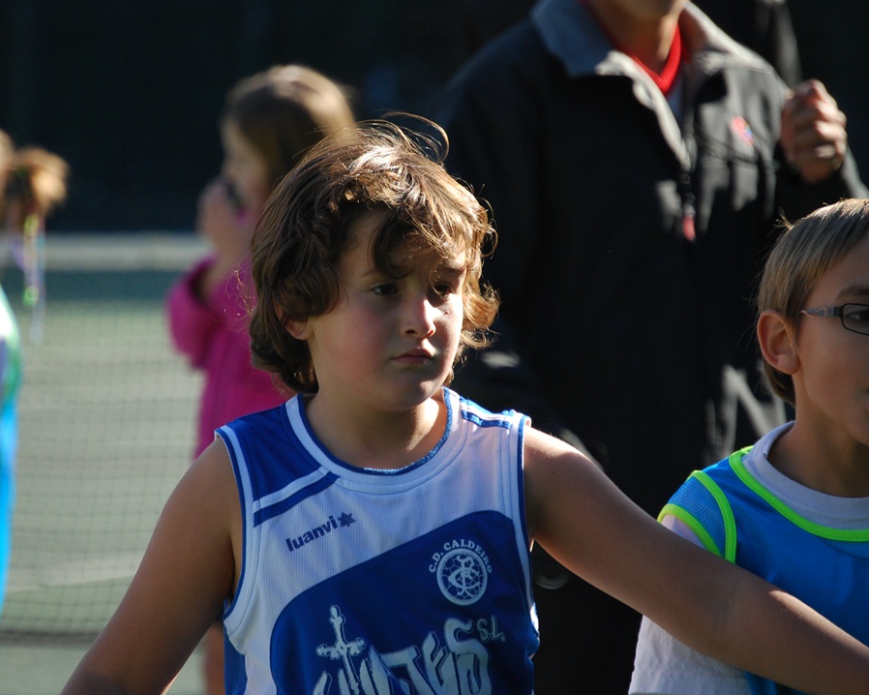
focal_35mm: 339
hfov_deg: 5.7
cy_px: 348
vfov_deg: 4.6
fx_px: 8717
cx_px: 404
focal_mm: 200
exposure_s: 1/500
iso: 400
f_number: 5.6
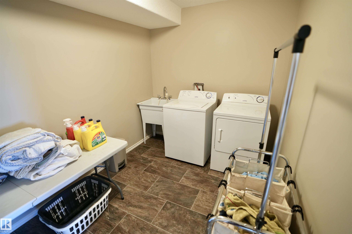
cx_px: 176
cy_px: 117
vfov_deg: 73.7
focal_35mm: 16
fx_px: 156
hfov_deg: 96.7
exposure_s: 1/30
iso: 800
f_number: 2.8
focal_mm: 16
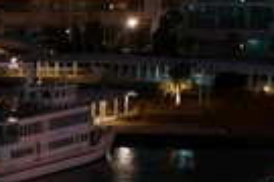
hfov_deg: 6.9
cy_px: -255
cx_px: 666
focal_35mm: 283
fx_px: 2154
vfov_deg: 4.7
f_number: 4
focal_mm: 49
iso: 100
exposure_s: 1.3
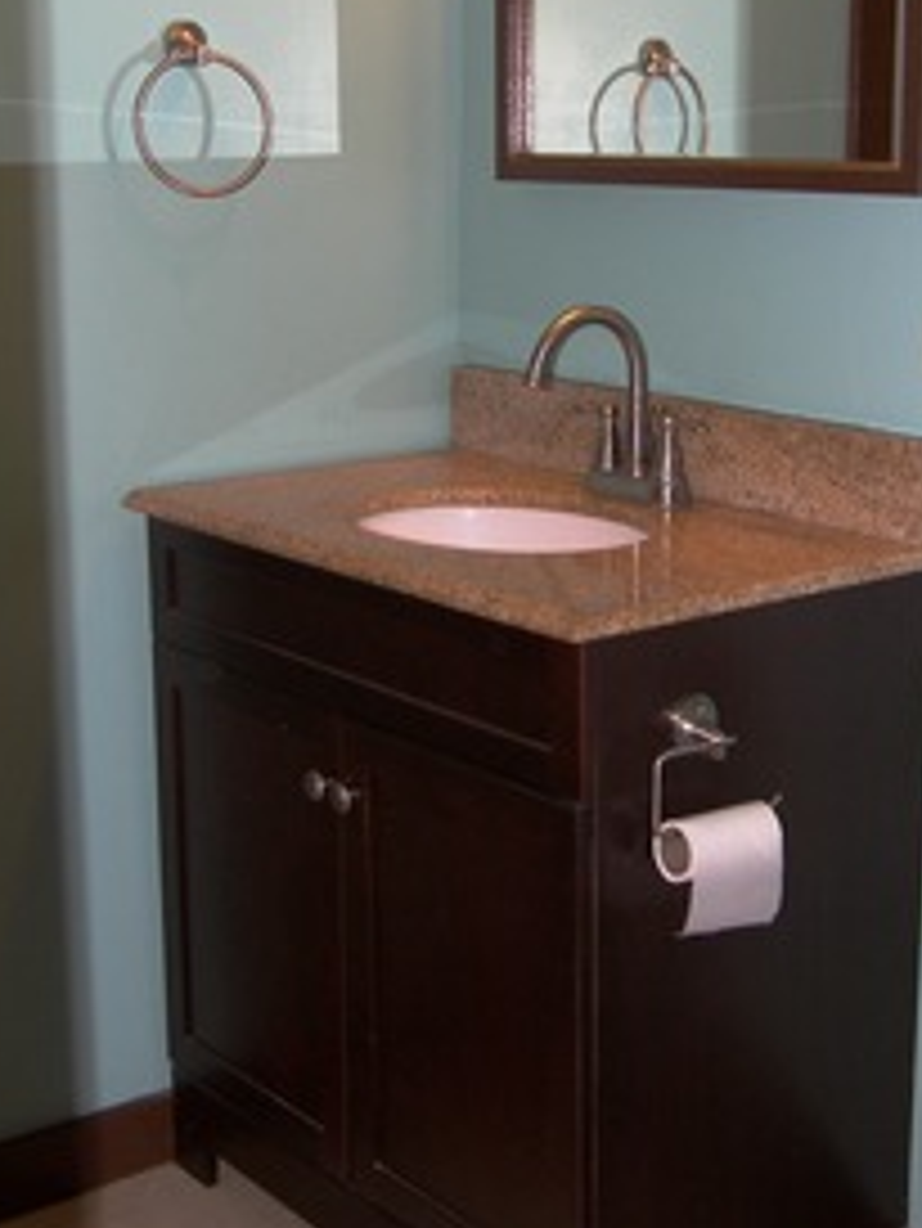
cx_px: 594
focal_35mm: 58
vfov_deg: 33.1
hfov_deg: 25.2
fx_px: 2058
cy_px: 513
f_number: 3.2
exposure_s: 1/30
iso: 50
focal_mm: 6.9
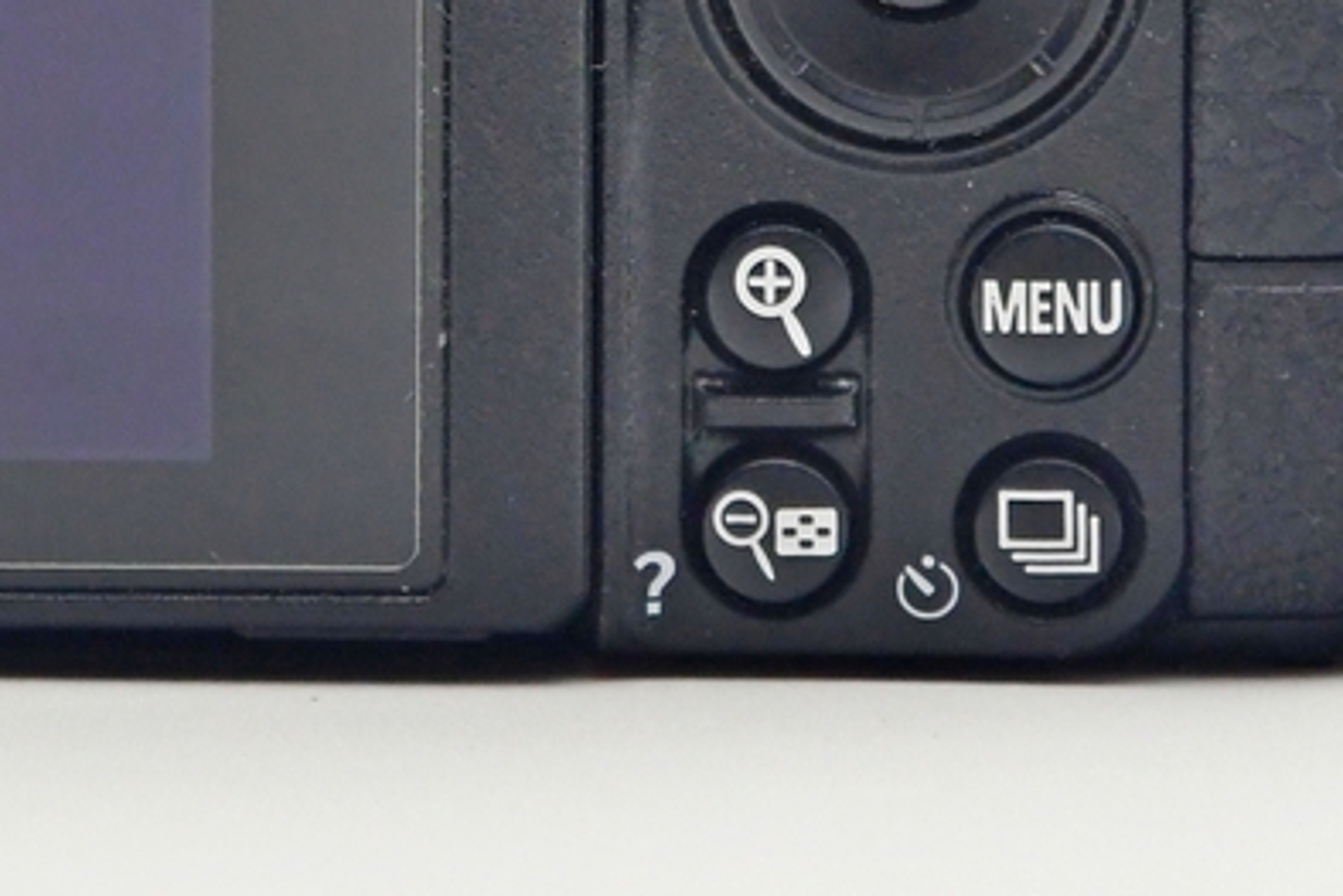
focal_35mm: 377
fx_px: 14069
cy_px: -623
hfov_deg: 5.4
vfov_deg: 3.6
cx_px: -89
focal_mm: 66
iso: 1250
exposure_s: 1/125
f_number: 8
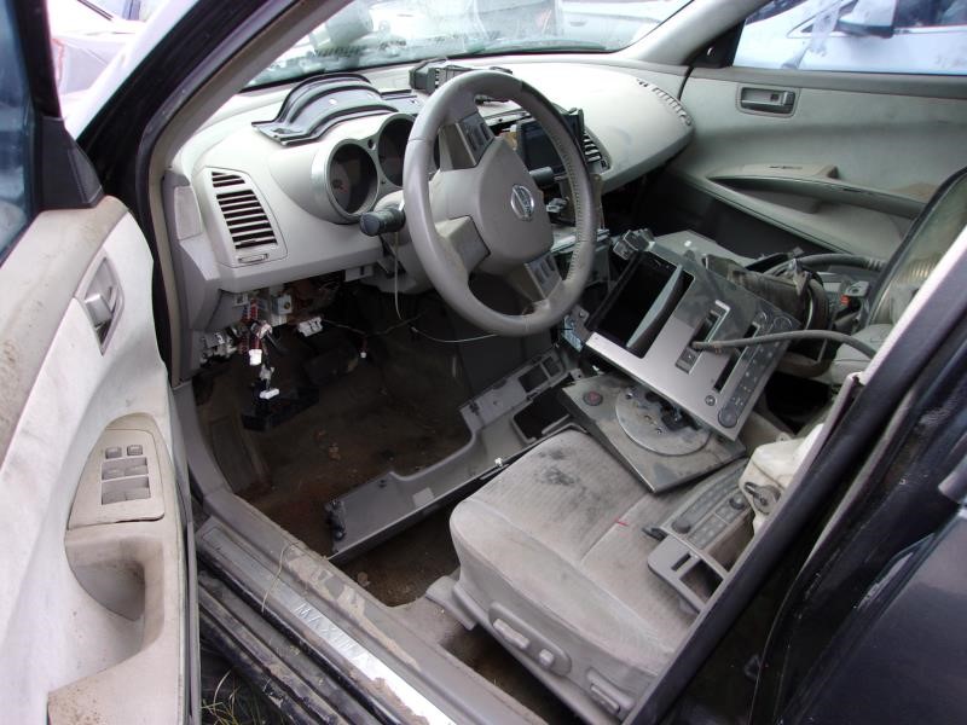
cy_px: 362
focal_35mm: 27
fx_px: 754
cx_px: 484
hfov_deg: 65.3
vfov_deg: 51.4
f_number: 3
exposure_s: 1/58
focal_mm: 4.9
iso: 80
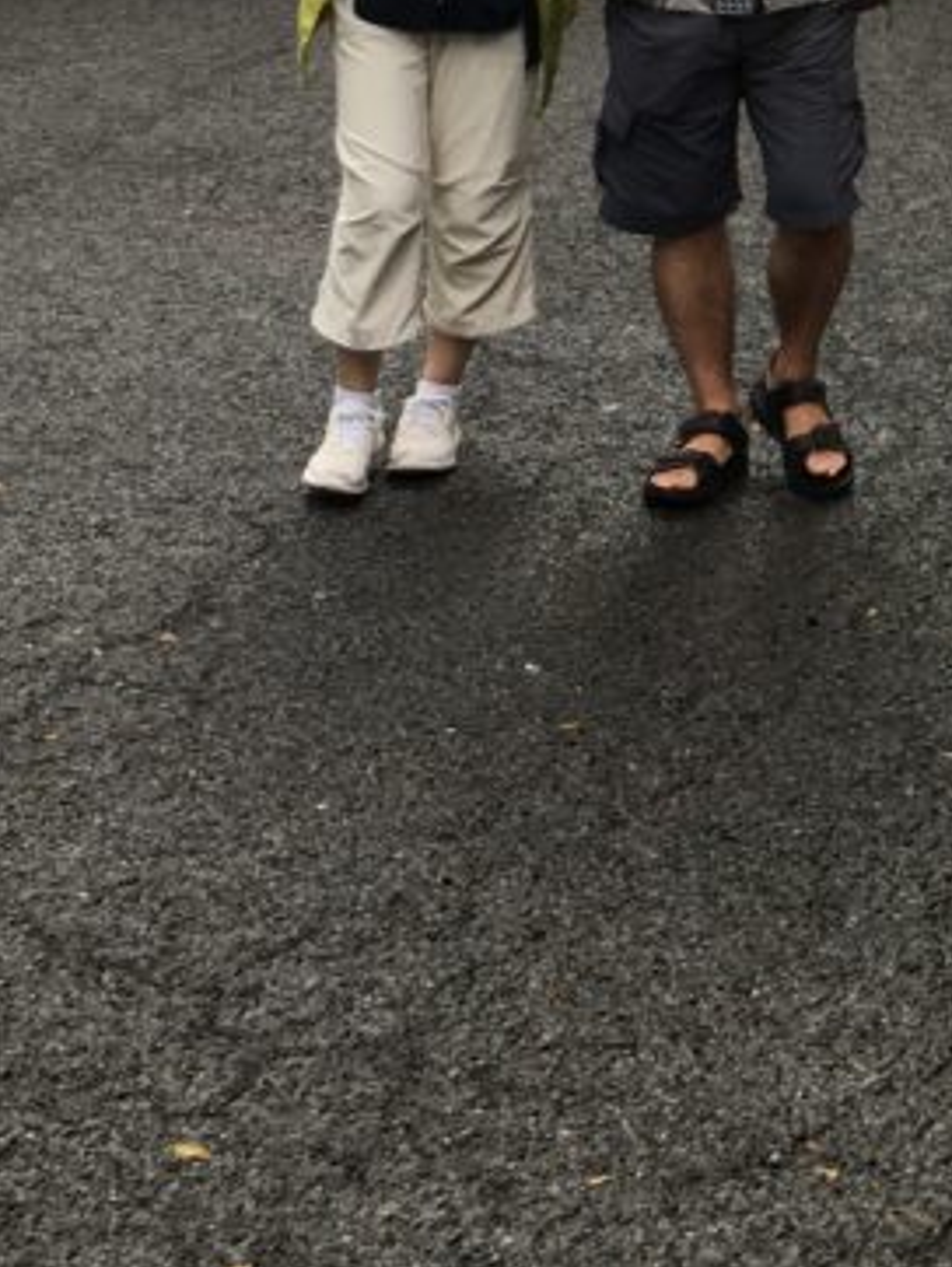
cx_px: 1162
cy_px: -378
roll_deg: +1.8
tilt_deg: -2.9
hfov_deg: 17.2
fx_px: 3003
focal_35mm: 82
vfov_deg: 21.5
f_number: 2.2
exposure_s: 1/122
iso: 25
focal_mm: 4.15
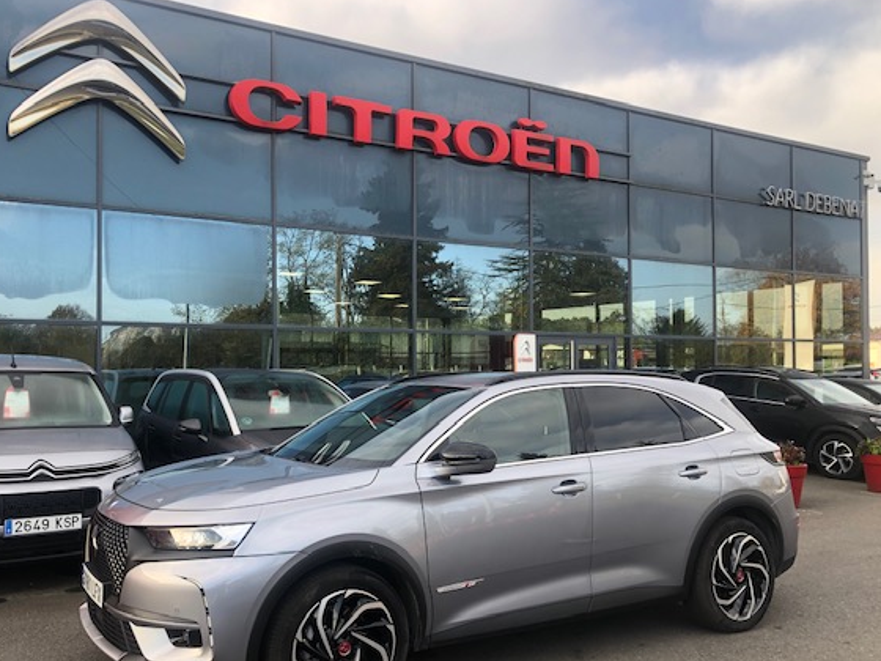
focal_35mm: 32
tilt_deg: +1.5
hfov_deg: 56.6
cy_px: 360
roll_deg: +0.8
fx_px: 814
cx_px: 382
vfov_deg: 44.1
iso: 20
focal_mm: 4
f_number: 1.8
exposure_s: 1/150
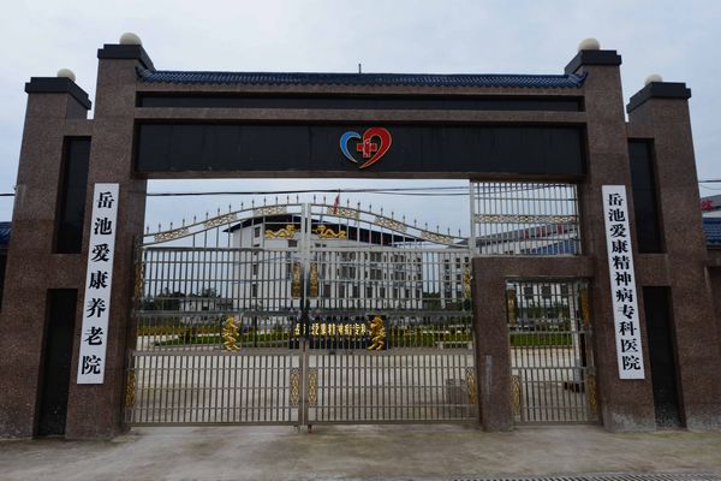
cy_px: 240
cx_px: 360
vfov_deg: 57.2
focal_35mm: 22
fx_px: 441
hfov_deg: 78.6
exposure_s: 1/250
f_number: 6.3
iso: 400
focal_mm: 22
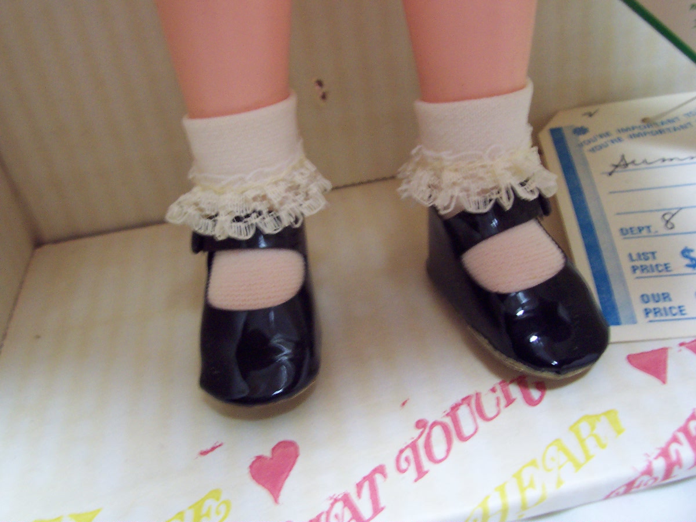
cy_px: 261
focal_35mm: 37
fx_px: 744
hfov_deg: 50.1
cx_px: 348
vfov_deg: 38.7
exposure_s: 1/20
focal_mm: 5.6
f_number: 2.8
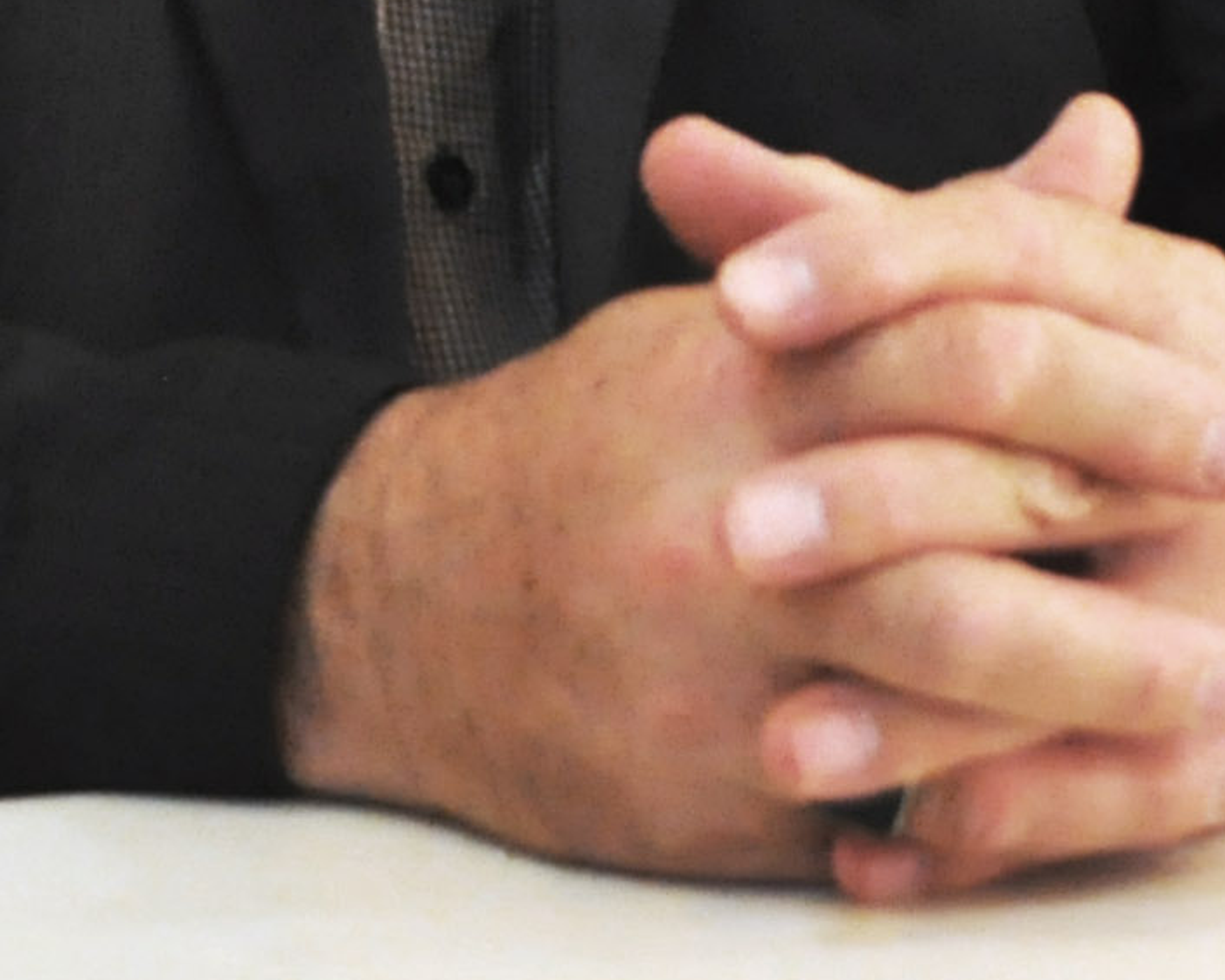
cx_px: 819
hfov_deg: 8.7
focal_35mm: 222
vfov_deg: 6.8
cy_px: -576
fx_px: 8050
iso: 800
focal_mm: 26
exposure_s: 1/50
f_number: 4.2
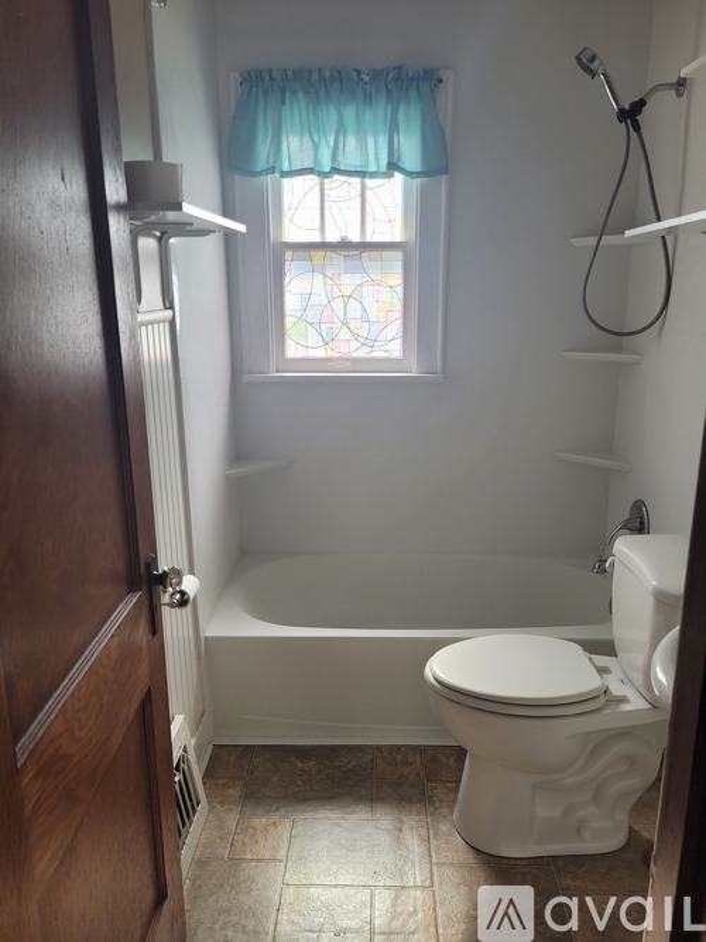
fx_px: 707
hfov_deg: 53.0
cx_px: 353
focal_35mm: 26
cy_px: 471
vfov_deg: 67.3
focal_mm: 5.4
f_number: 1.8
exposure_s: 1/119
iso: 80
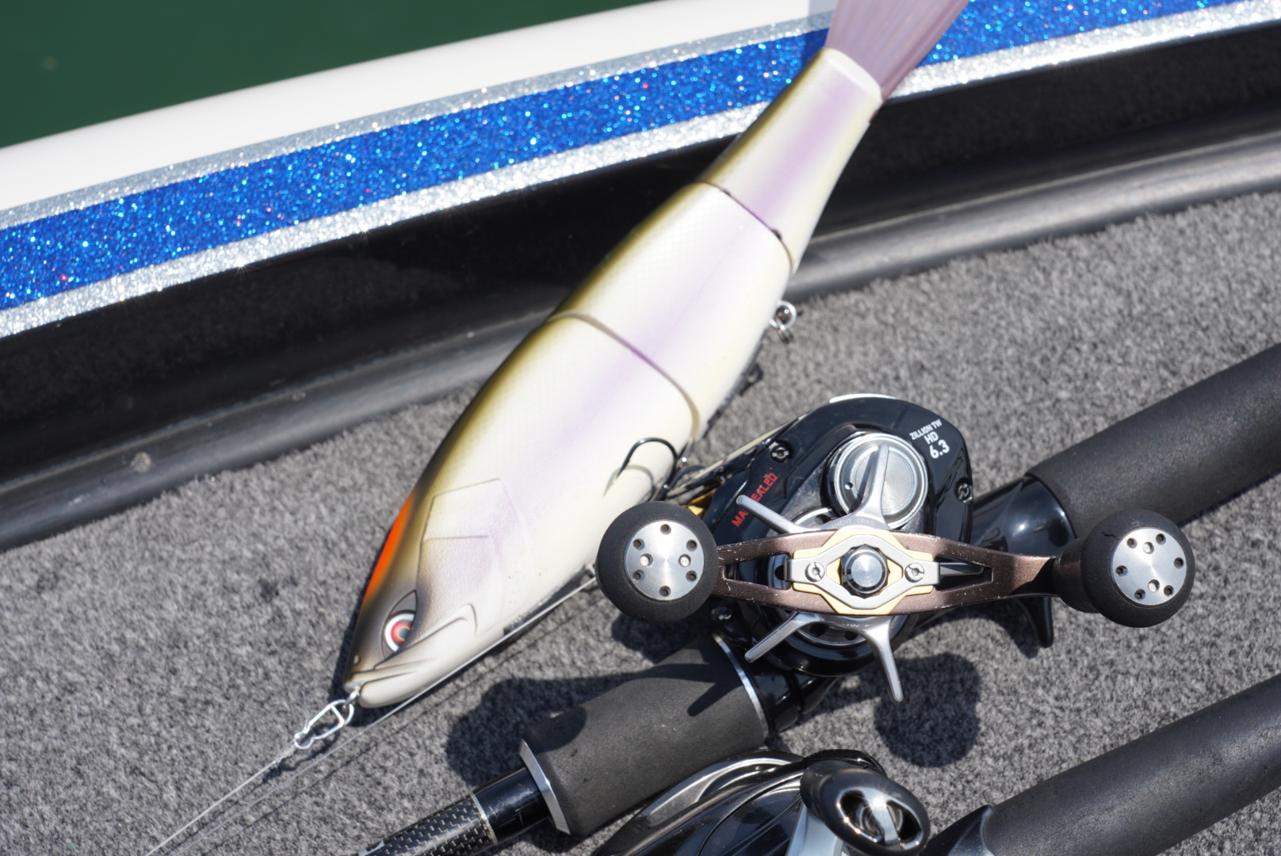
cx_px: 640
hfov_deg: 30.9
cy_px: 428
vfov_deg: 21.0
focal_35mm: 65
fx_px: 2314
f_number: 13
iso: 100
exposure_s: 1/125
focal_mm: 65
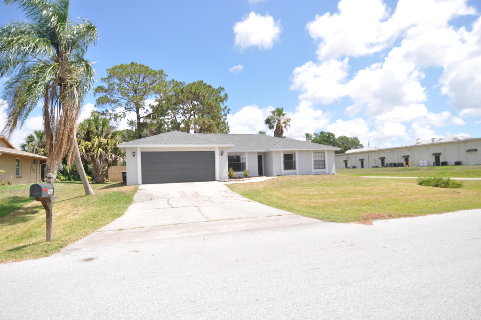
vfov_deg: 67.2
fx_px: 240
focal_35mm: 18
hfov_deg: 90.1
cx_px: 240
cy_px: 160
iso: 200
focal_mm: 12
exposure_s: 1/1000
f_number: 4
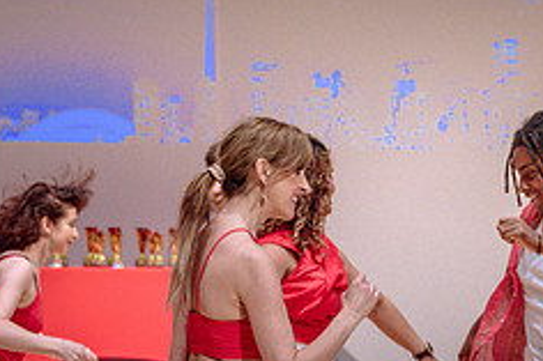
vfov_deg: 8.8
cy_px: 436
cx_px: 309
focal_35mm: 153
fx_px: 2306
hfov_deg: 13.4
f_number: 2.8
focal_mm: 52
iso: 1600
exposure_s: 1/400
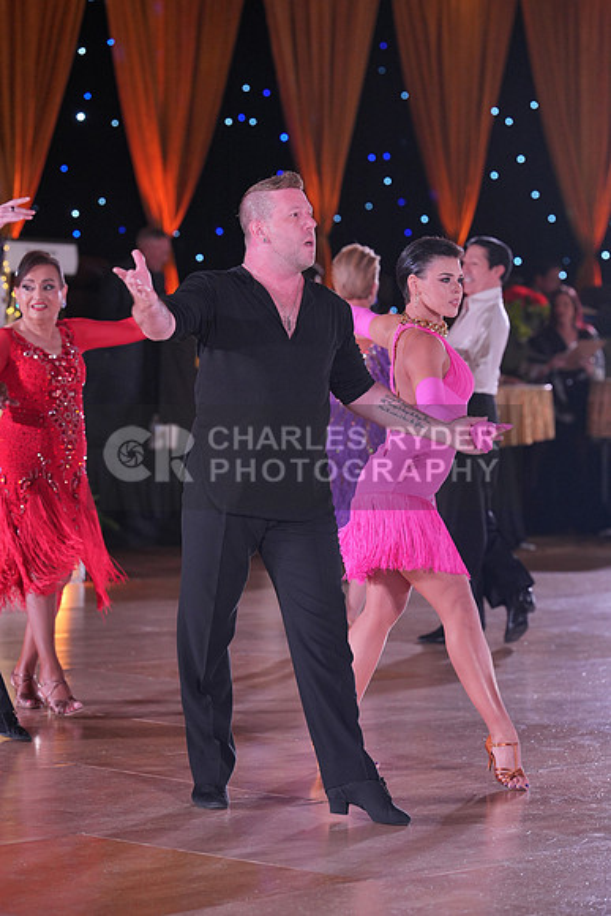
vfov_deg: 15.6
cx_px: 306
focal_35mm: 131
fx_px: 3333
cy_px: 458
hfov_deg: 10.5
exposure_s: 1/400
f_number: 4
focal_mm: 131
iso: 1600
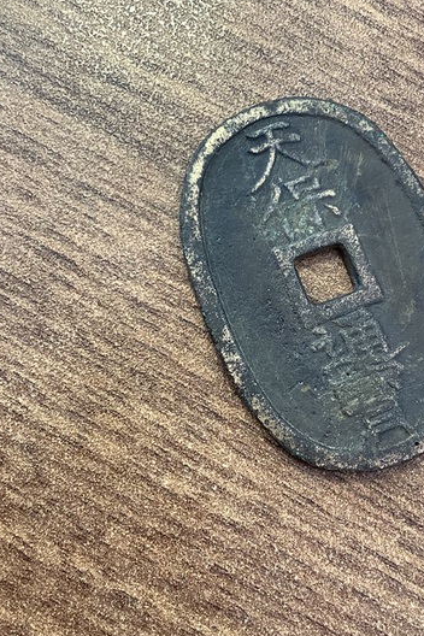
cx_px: 272
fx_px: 777
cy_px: 284
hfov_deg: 30.4
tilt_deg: -77.7
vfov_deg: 44.4
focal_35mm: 44
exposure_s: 1/50
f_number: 2.4
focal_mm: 3.3
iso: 100
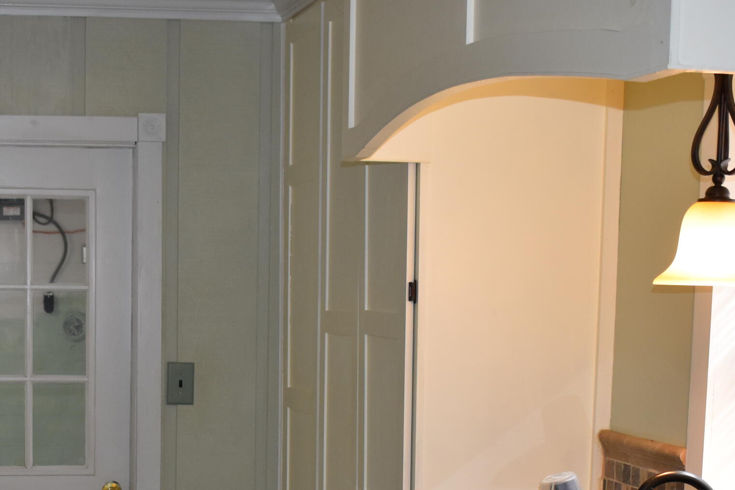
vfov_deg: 16.2
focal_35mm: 83
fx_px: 1694
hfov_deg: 24.3
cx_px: 214
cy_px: 473
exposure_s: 1/100
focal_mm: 28
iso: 800
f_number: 5
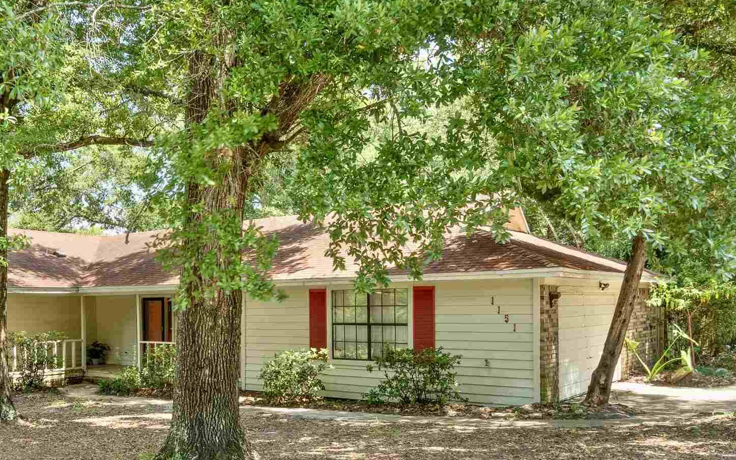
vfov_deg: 47.2
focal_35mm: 26
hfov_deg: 68.4
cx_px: 244
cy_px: 287
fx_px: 521
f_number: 9
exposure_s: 1/10
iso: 100
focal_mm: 12
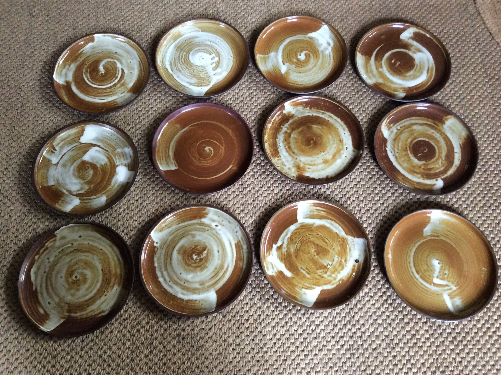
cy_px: 188
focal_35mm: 32
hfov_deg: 56.9
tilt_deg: -68.5
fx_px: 462
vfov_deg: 44.1
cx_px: 250
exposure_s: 1/25
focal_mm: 3.3
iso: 160
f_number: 2.4
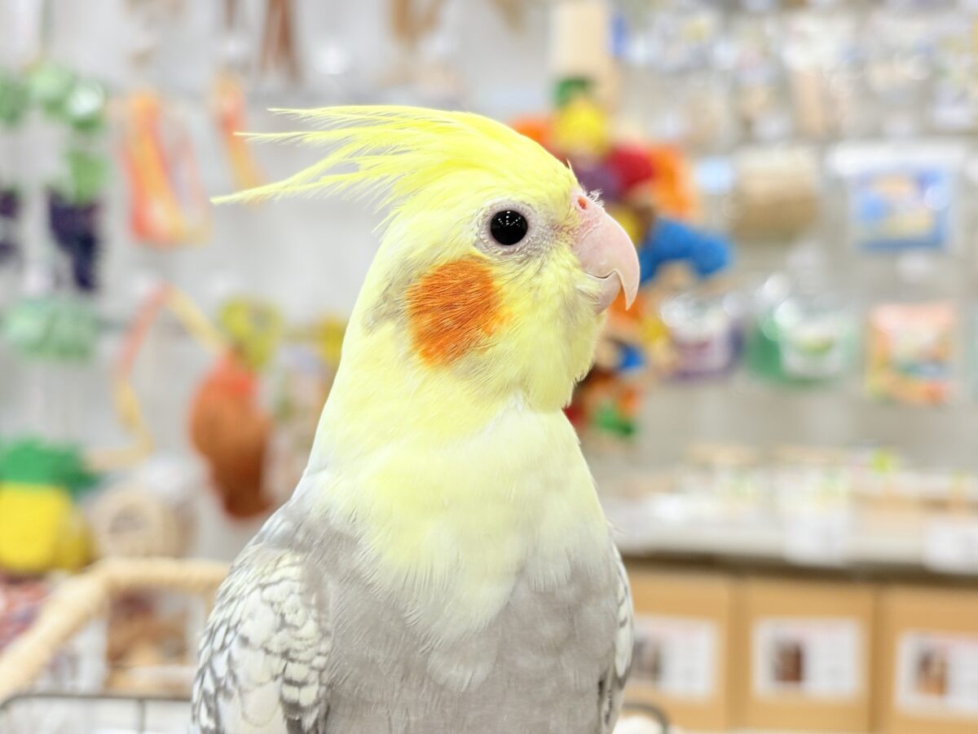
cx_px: 489
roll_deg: -0.1
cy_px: 367
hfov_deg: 36.8
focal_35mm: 52
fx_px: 1469
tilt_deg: -1.5
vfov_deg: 28.0
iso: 40
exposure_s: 1/50
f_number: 1.6
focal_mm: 5.96
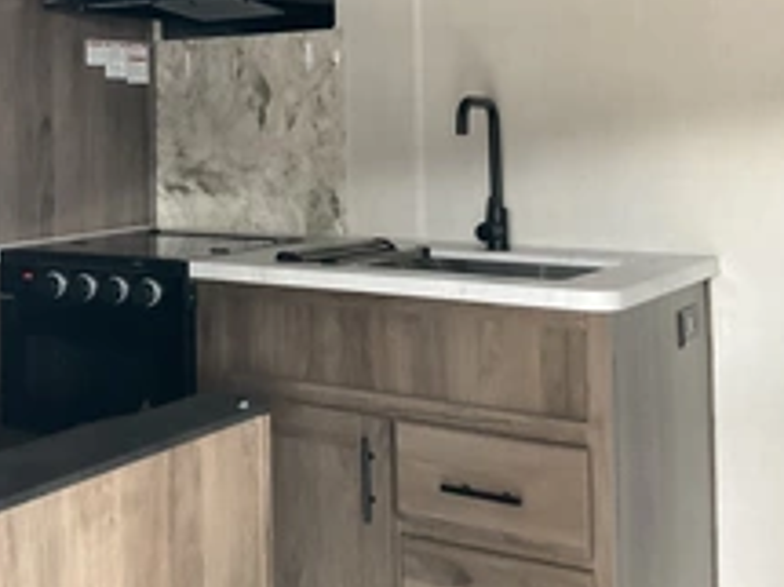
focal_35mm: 54
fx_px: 1222
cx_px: 226
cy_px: 95
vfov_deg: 26.4
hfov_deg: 35.0
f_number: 1.8
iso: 320
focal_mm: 3
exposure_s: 1/46
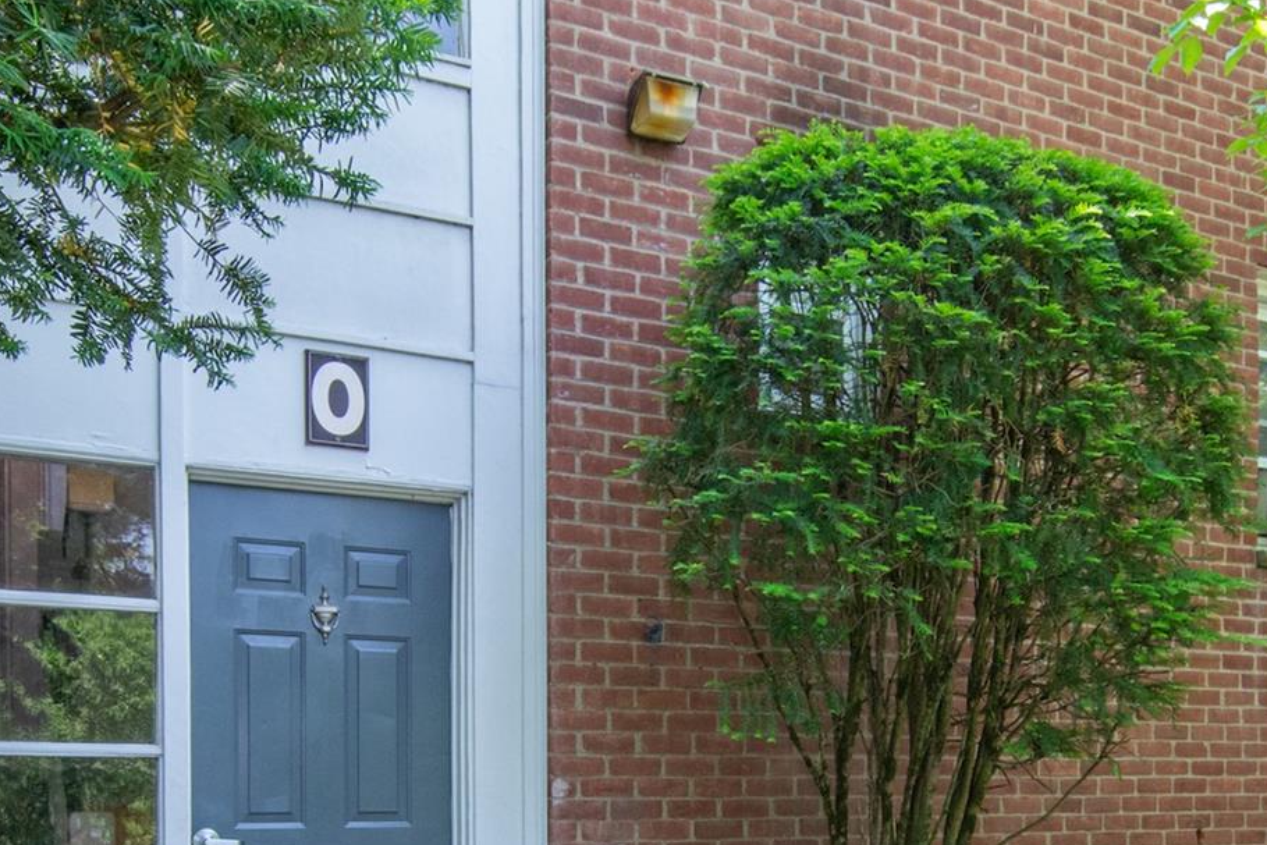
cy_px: 744
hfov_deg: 51.7
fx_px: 1307
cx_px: 640
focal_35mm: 37
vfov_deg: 34.1
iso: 640
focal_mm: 11
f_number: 13
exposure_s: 1/60
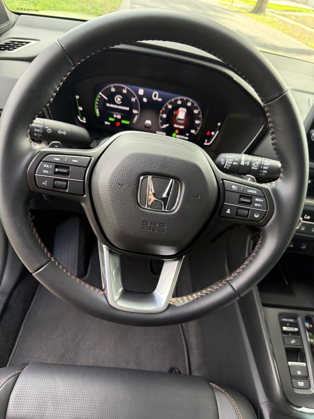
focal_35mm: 24
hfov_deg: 56.8
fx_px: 290
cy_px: 210
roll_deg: -16.6
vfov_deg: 71.6
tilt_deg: -36.9
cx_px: 157
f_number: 1.78
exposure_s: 1/95
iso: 200
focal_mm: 6.76
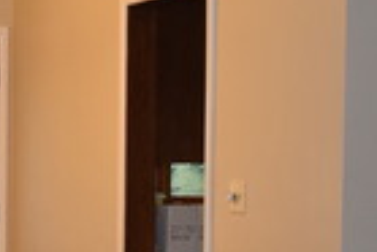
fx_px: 1447
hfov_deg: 14.2
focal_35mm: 138
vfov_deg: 9.9
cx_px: -119
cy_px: 280
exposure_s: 1/100
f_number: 5
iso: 800
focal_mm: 20
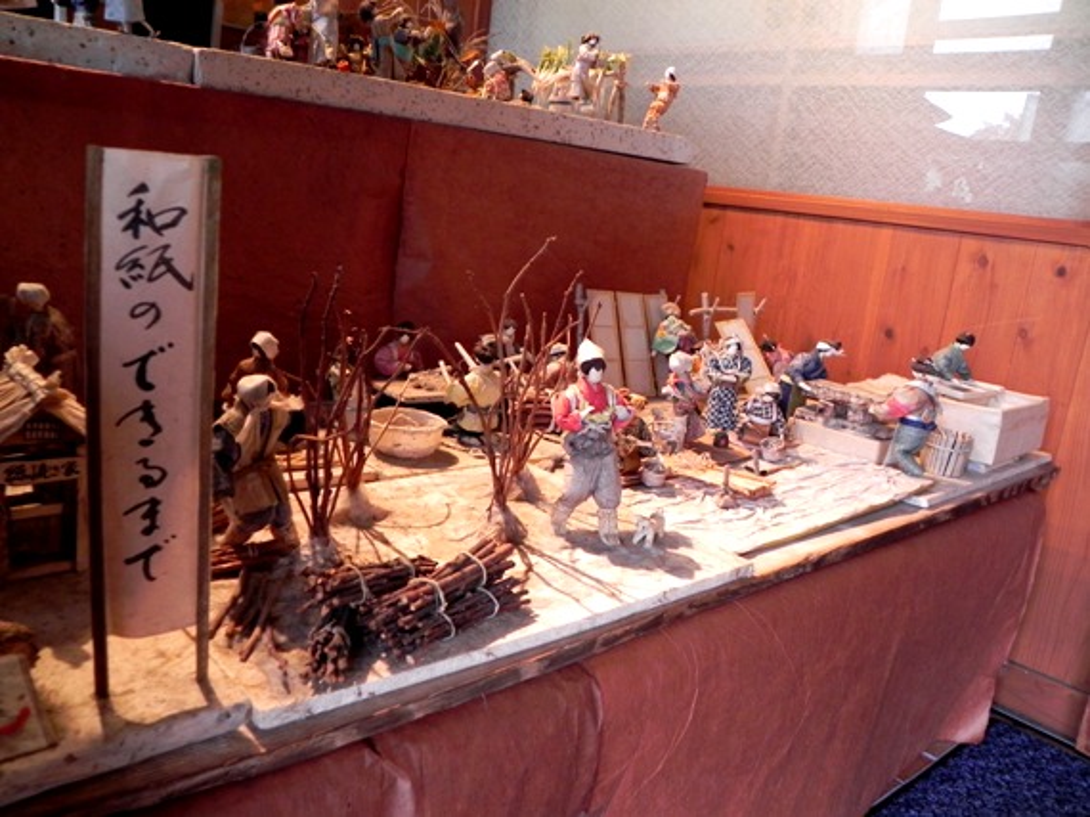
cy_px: 408
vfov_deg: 48.2
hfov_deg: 61.7
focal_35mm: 29
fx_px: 913
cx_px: 545
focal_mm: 5.2
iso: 205
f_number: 2.8
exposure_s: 1/30
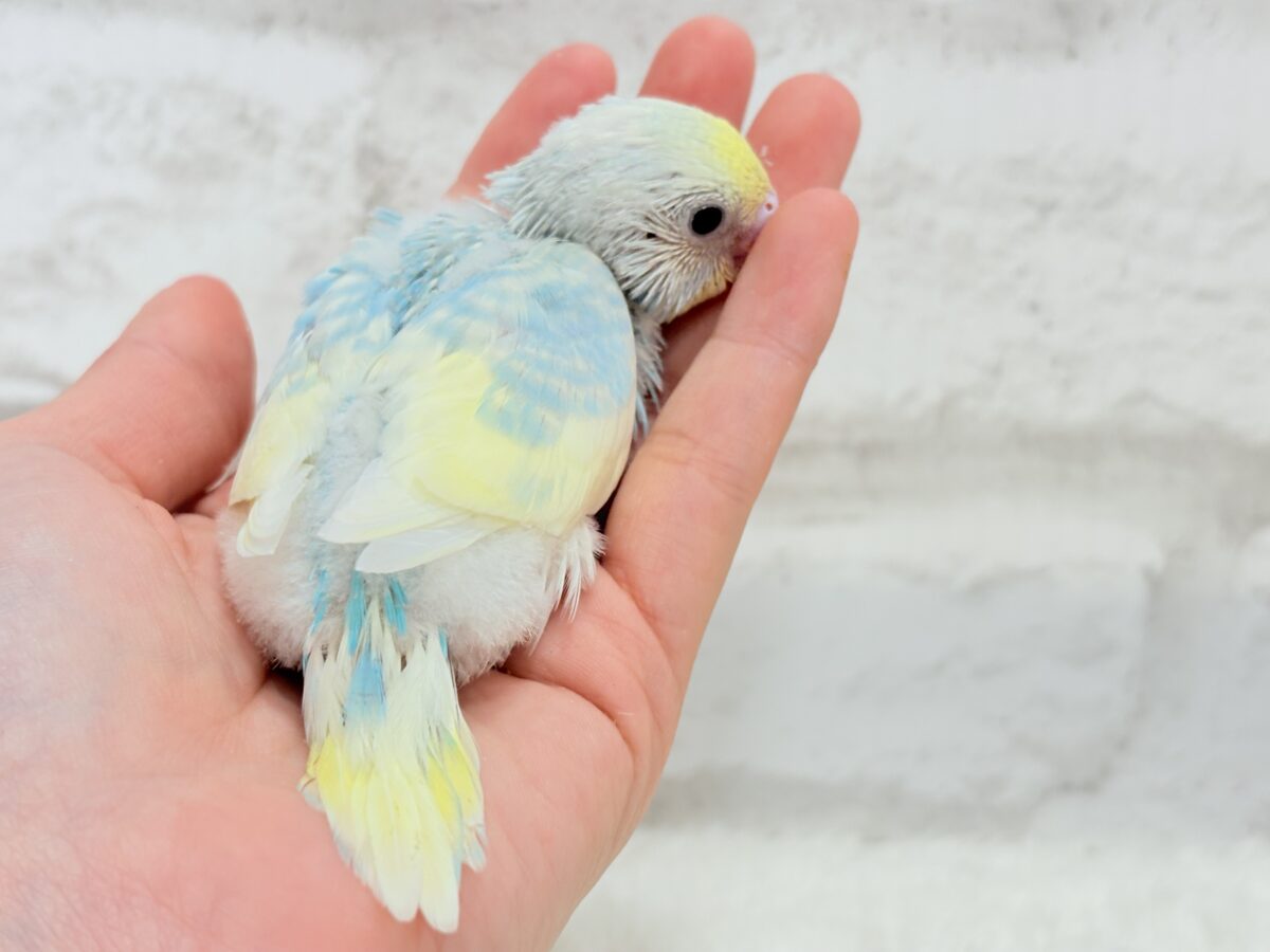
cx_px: 635
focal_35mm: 52
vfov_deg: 28.0
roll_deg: -0.1
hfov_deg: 36.8
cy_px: 476
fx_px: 1908
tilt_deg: -14.8
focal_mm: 5.96
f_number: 1.6
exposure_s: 1/100
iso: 64
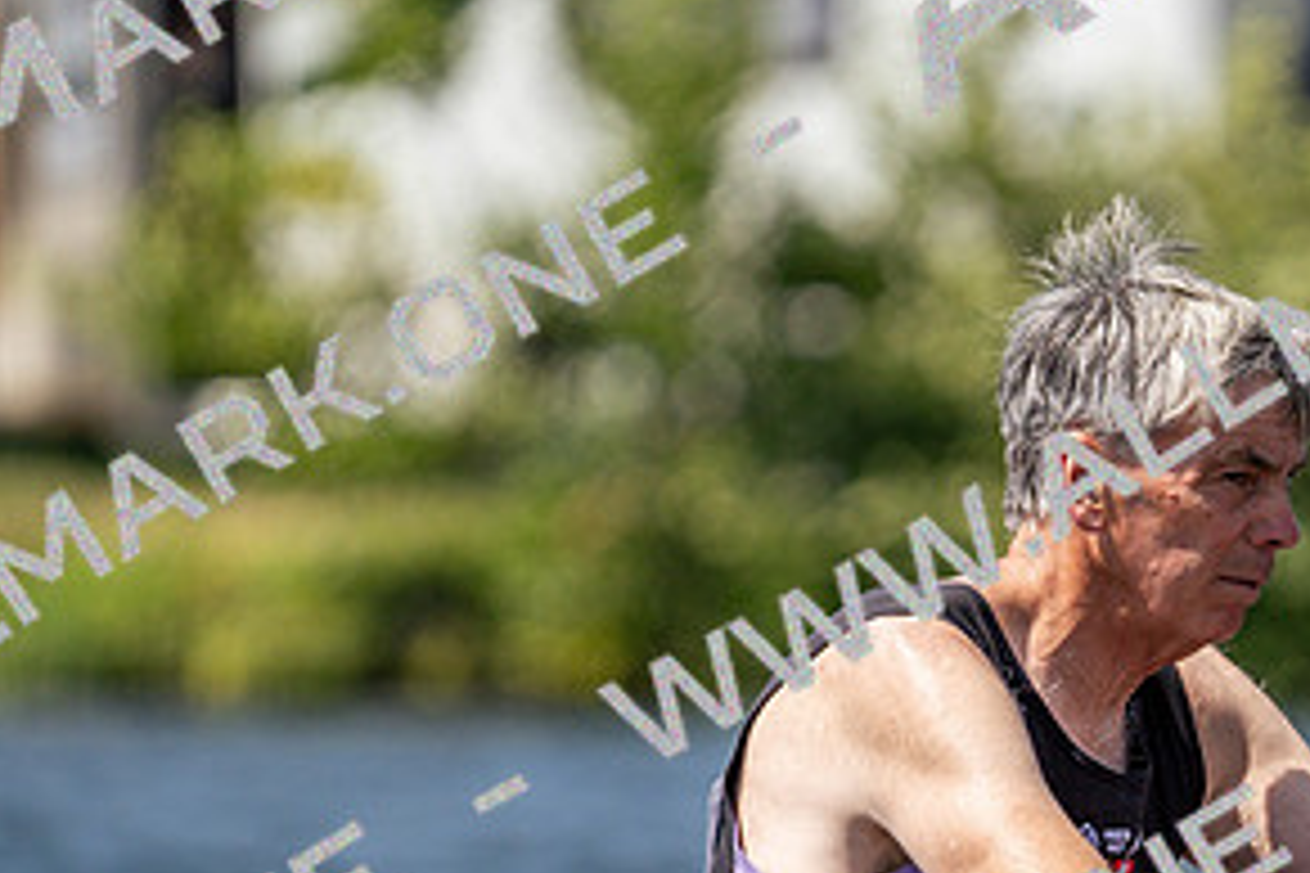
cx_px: 1157
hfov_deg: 2.4
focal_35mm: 871
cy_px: 772
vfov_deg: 1.6
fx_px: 31692
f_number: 6.3
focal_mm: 437
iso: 320
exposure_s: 1/2000
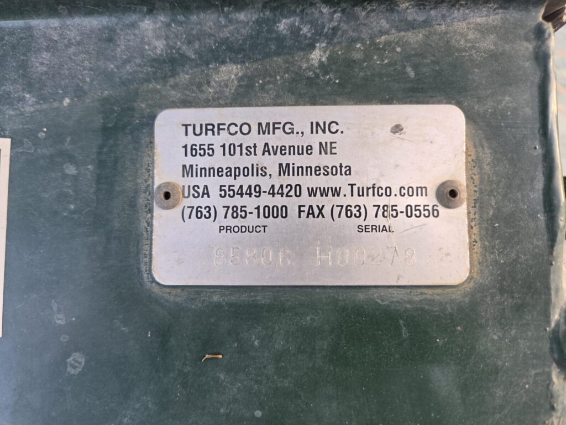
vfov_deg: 58.9
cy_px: 212
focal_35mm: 23
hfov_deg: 73.9
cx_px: 283
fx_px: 376
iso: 80
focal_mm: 5.4
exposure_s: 1/180
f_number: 1.8
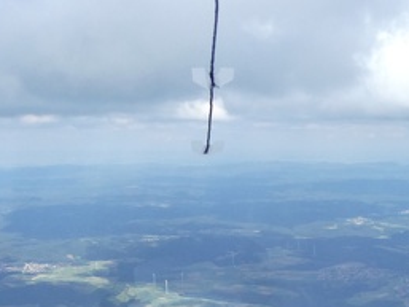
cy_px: 269
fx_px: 875
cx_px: 310
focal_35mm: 74
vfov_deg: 19.6
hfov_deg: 26.0
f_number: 3.3
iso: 80
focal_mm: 4.3
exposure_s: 1/500
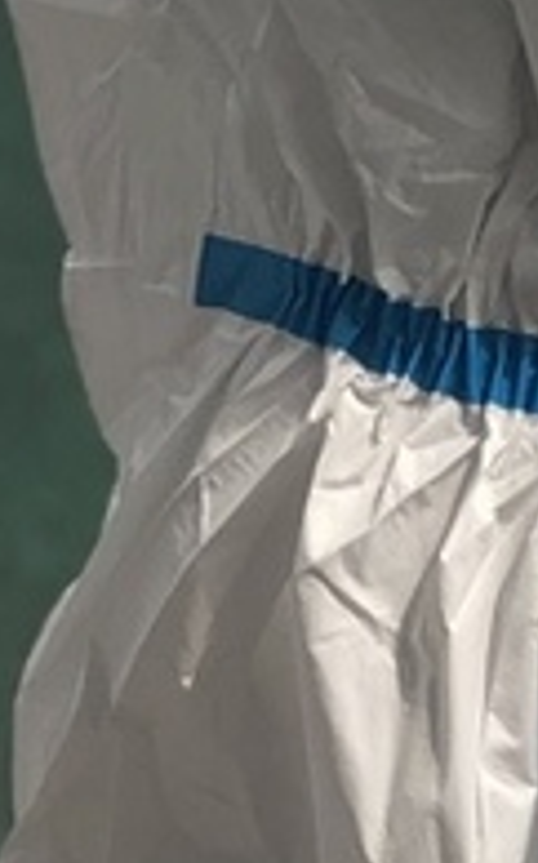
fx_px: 7307
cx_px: 831
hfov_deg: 4.2
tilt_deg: -10.0
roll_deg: +0.9
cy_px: -1028
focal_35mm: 311
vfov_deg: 6.5
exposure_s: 1/685
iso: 20
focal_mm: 6.6
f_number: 2.8
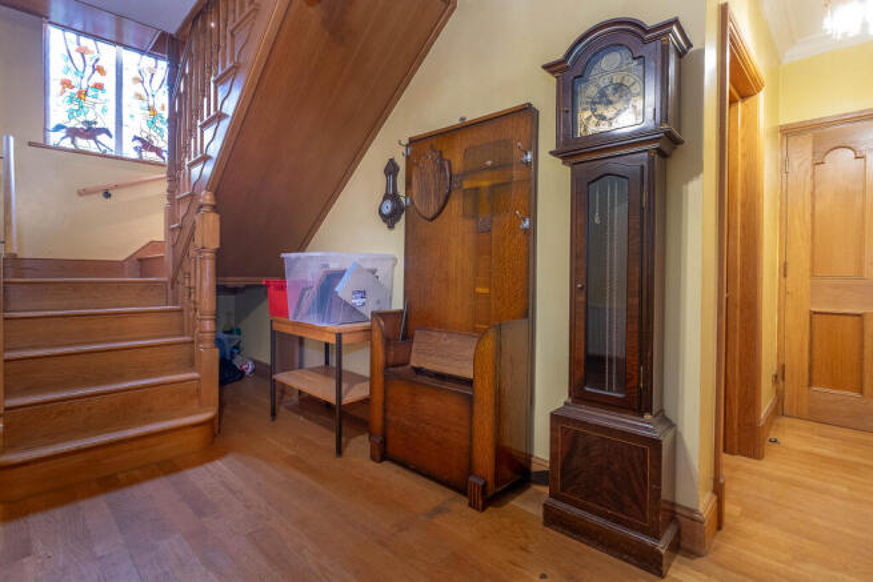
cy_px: 291
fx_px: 364
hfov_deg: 100.4
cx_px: 436
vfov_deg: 77.4
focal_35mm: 15
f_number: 5.6
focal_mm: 10
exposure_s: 1/2
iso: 400
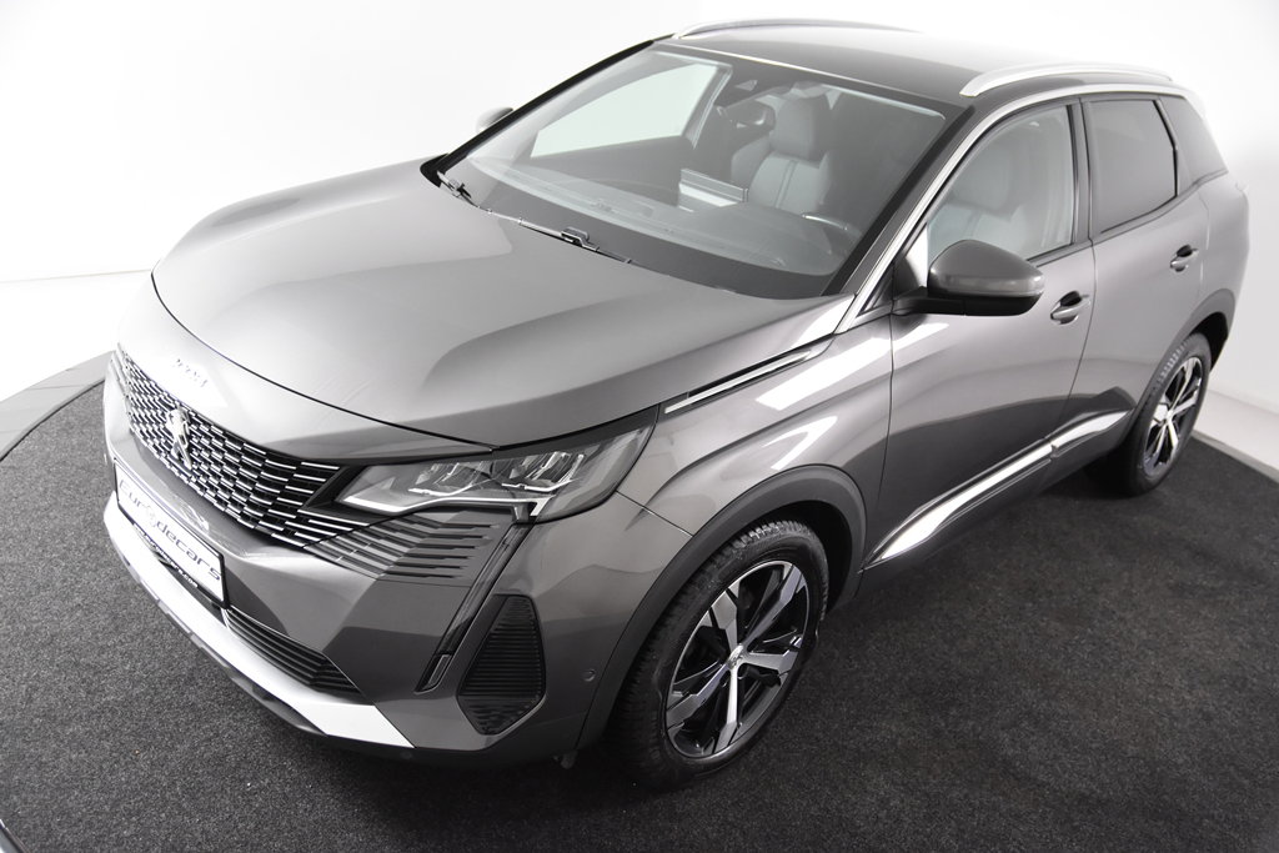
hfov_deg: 57.2
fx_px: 1173
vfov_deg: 40.0
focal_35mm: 33
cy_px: 426
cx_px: 640
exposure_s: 1/40
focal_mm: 22
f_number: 3.2
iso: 1600
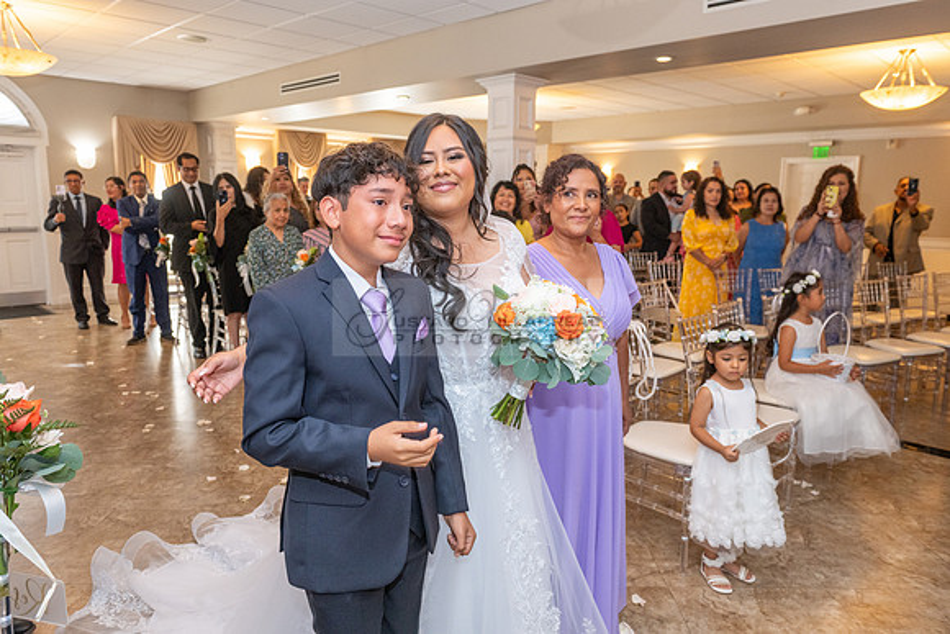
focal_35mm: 26
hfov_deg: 69.4
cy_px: 317
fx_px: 686
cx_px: 475
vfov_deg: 49.6
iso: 1250
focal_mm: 26
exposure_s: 1/200
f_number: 5
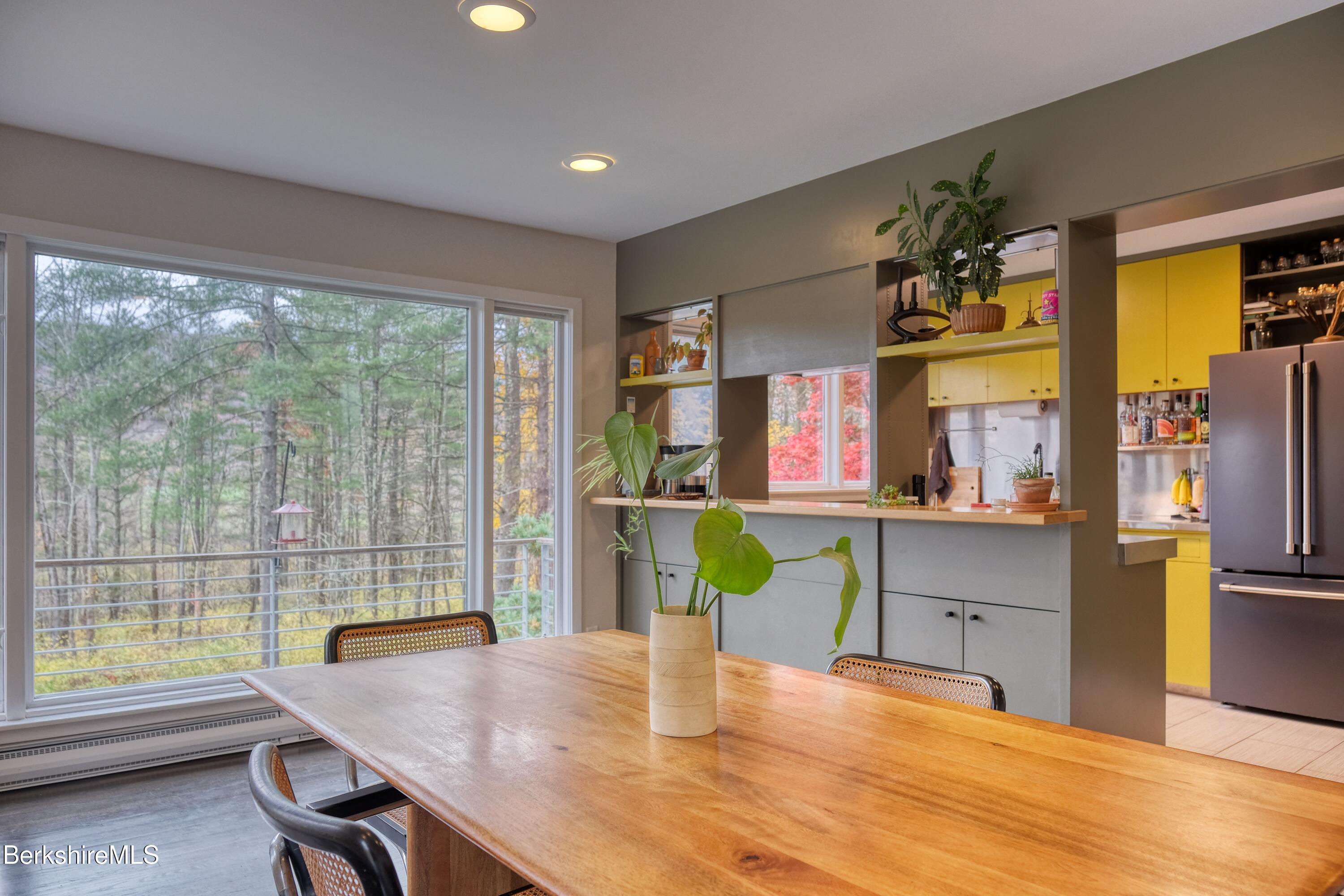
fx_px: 896
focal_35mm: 24
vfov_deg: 53.1
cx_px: 672
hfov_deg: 73.7
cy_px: 448
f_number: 4
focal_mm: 16
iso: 800
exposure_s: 1/9
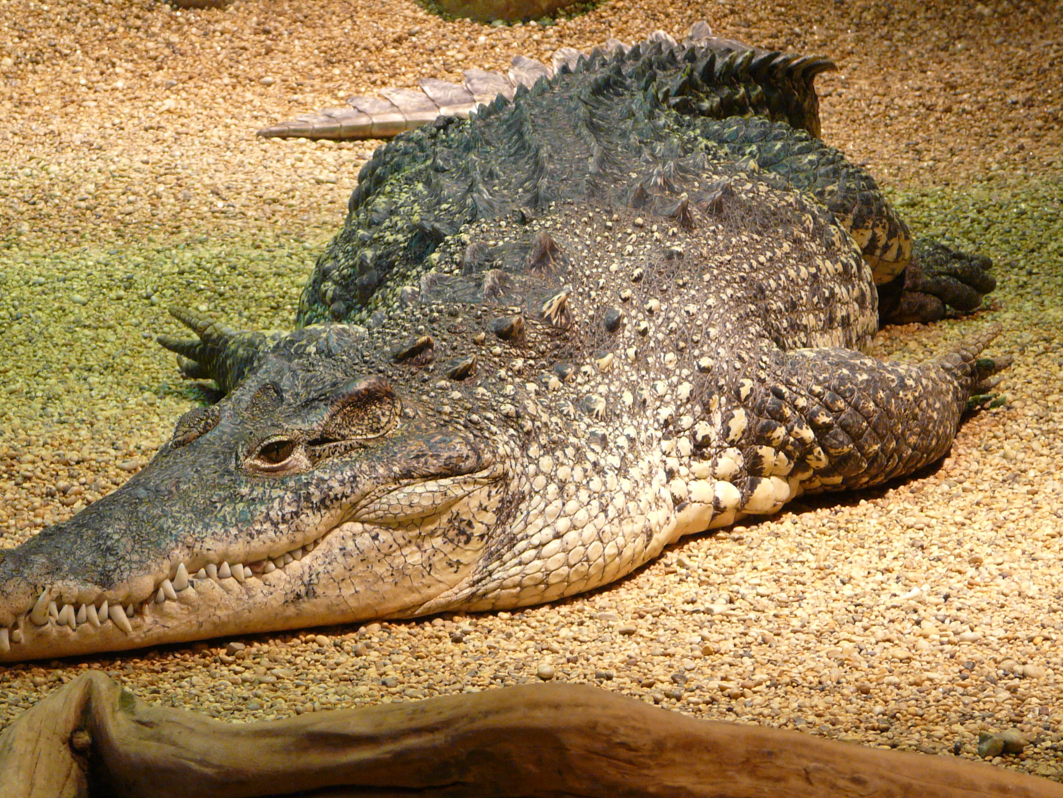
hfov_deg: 10.1
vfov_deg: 7.6
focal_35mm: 195
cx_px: 371
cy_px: 350
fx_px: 5988
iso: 200
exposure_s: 1/50
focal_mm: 24.4
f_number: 3.6
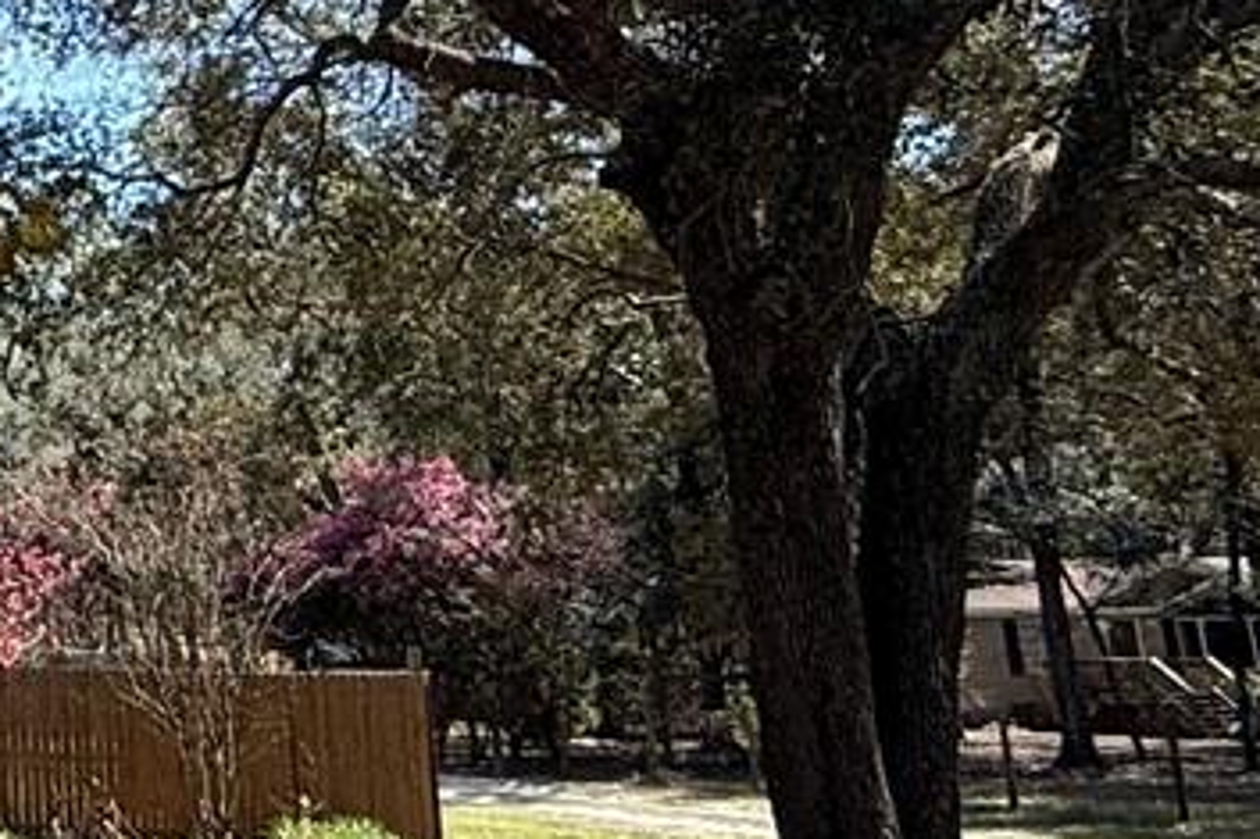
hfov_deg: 23.2
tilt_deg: +12.2
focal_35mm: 66
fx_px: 2309
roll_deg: +0.5
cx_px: -728
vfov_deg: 20.4
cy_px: 200
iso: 64
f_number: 2.2
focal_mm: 2.22
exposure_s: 1/424
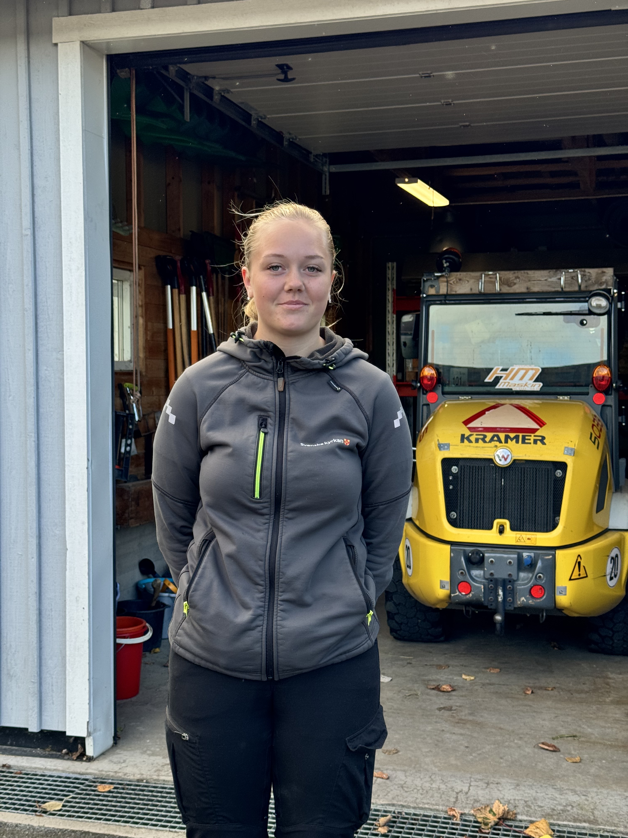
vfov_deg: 39.7
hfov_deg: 30.3
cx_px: 314
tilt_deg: -1.4
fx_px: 1161
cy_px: 419
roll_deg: +0.2
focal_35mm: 48
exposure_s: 1/588
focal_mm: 6.76
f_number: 1.78
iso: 64
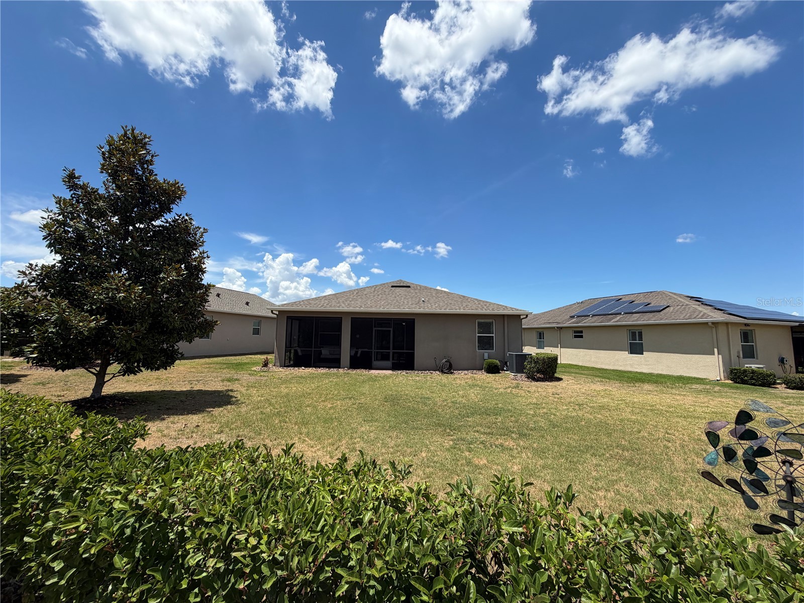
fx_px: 325
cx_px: 402
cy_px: 302
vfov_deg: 85.7
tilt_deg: +6.0
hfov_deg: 102.1
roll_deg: -0.9
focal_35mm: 14
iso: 20
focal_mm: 2.22
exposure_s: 1/1431
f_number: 2.2
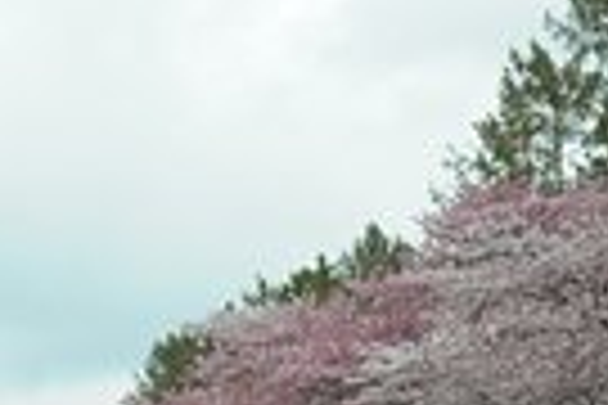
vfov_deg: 5.4
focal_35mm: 250
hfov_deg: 8.2
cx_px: 135
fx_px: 4222
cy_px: 612
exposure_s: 1/400
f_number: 10
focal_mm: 44
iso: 400
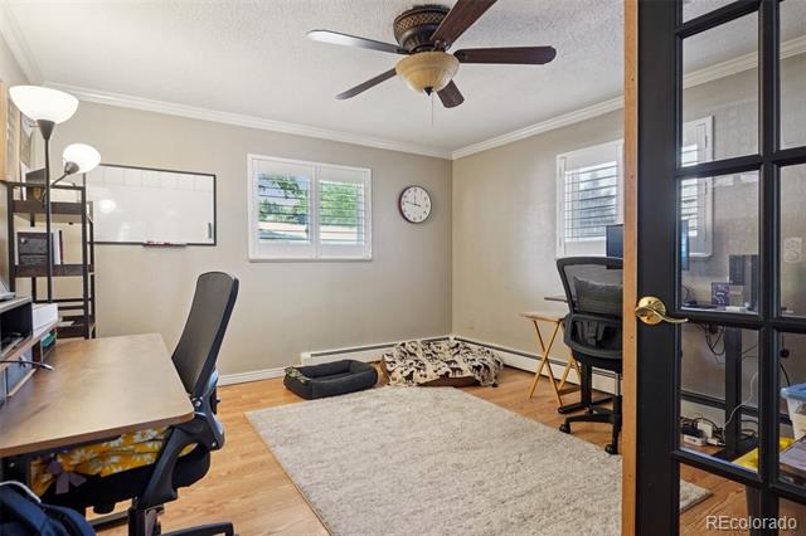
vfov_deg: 67.3
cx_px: 403
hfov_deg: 90.0
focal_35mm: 18
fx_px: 403
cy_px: 268
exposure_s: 1/5
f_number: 8
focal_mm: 12
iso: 400
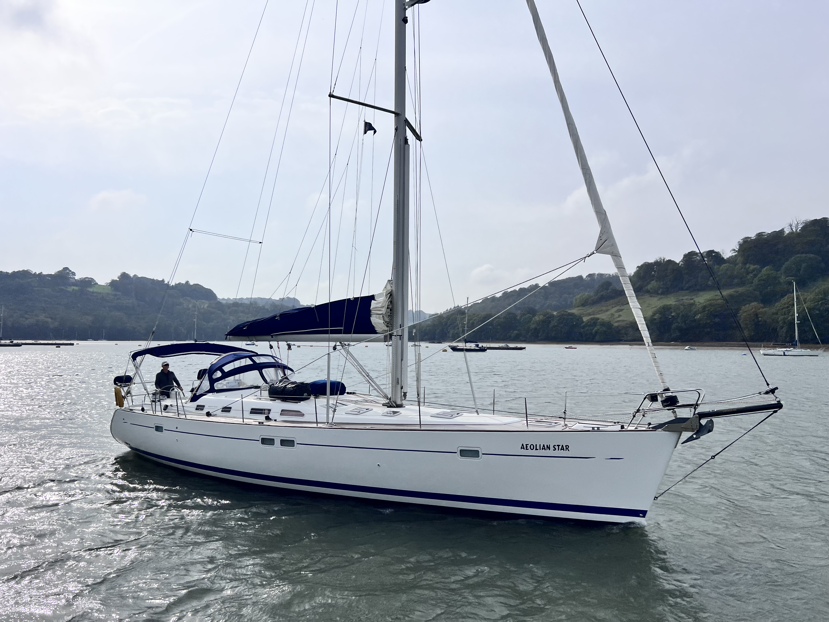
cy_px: 311
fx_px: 623
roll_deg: -1.2
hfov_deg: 67.3
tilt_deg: +1.1
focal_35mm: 26
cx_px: 414
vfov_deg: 53.1
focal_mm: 5.7
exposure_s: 1/14286
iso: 50
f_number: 1.5
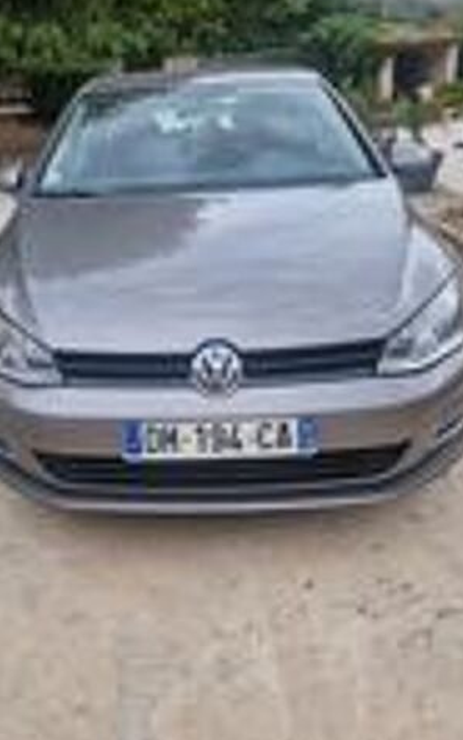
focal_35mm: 33
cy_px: 358
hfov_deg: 38.1
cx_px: 172
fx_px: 666
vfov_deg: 58.1
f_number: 1.8
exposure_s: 1/630
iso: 50
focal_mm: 5.4
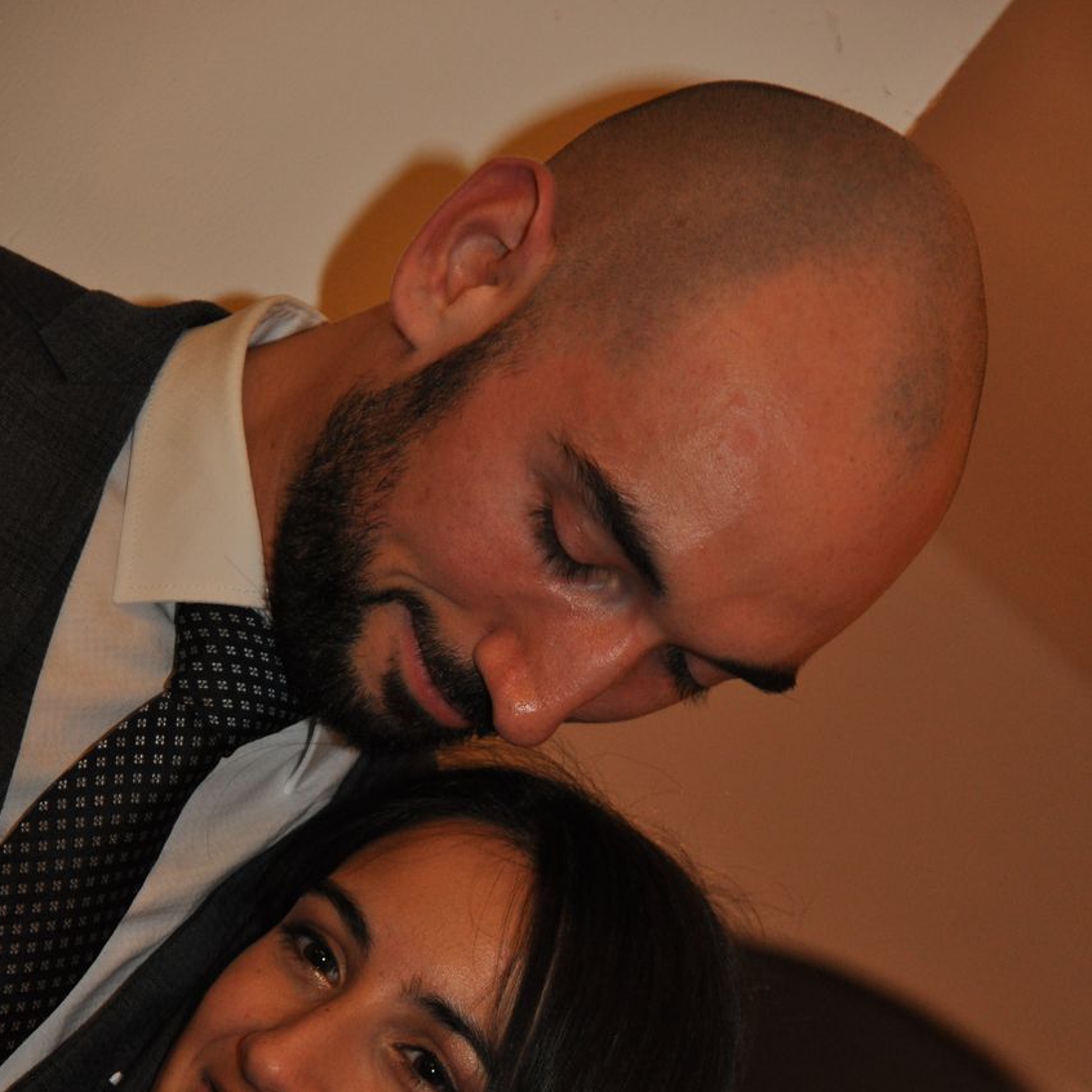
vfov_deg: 8.2
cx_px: 546
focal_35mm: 212
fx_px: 7566
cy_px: 760
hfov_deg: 8.3
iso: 800
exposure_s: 1/60
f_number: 5.3
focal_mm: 110
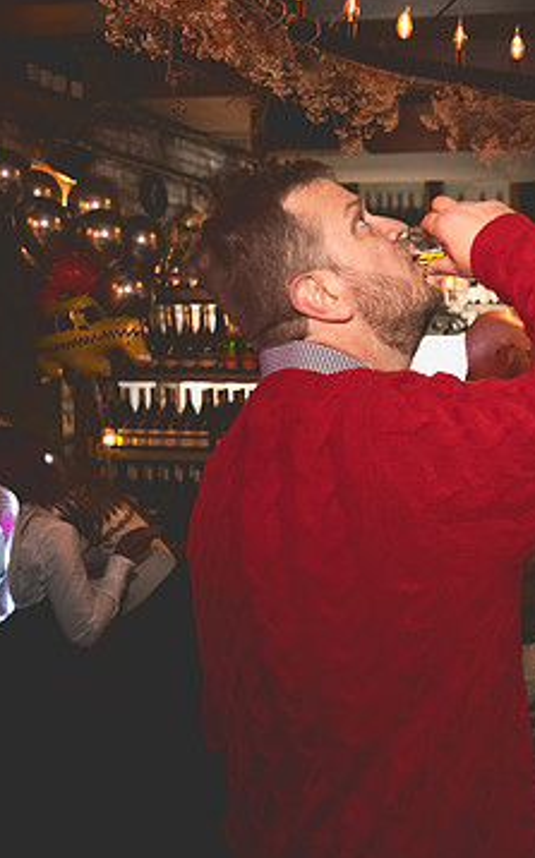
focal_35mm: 42
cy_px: 431
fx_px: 982
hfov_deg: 27.6
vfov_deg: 47.2
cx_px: 605
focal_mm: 24
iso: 3200
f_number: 3.2
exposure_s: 1/100
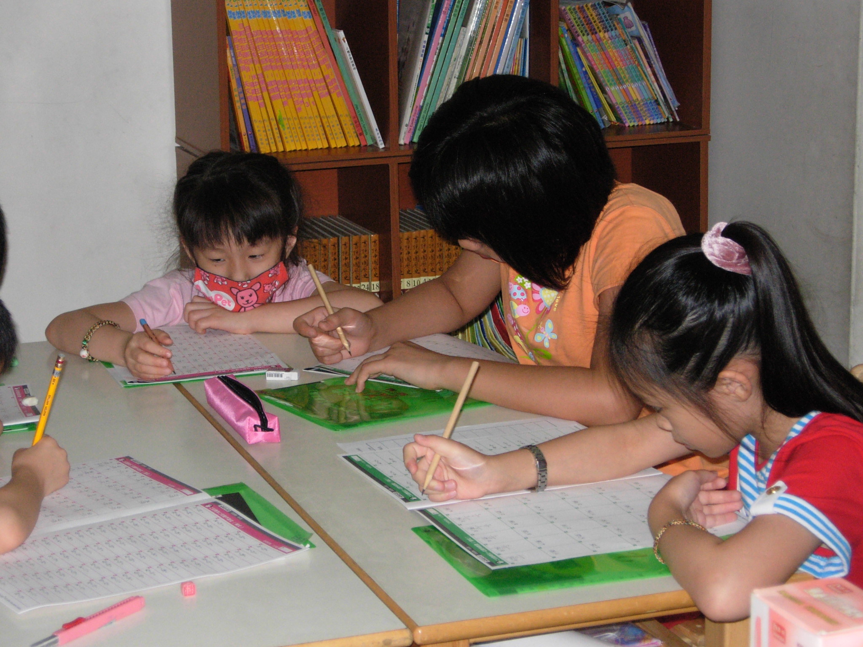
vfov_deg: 16.6
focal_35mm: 89
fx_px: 2219
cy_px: 324
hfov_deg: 22.0
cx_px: 432
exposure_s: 1/362
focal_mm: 18.6
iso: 200
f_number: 4.3
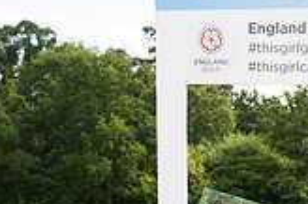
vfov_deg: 14.4
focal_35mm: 92
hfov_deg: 21.2
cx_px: 325
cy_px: 247
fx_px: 786
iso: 200
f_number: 8
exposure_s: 1/250
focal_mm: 26
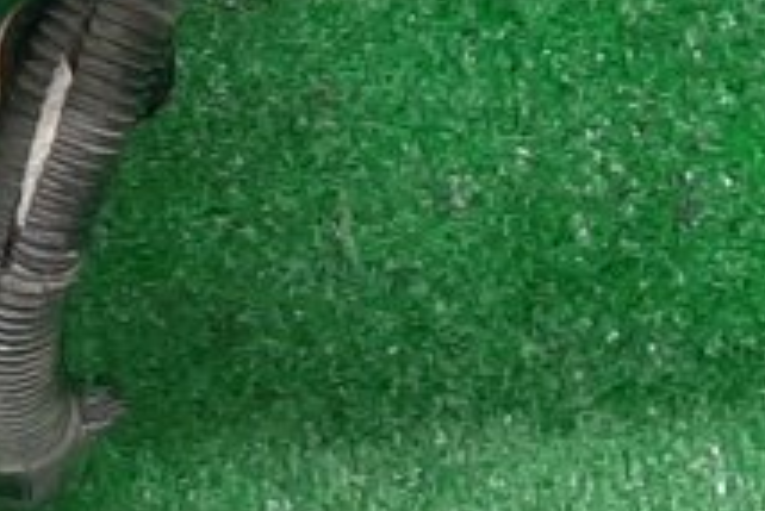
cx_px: -207
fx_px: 3870
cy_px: -572
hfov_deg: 11.0
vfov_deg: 7.2
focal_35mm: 182
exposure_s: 1/50
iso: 195
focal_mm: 3.93
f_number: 1.7
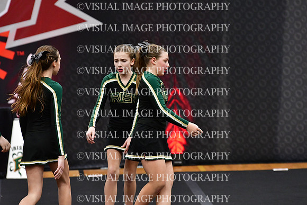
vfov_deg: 4.6
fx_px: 2559
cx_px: 154
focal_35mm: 300
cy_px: 102
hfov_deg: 6.9
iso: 5000
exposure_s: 1/500
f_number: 3.5
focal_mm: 200
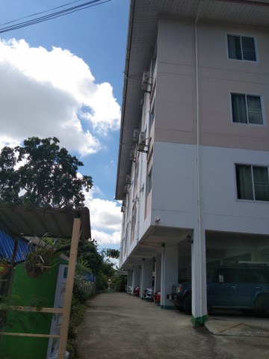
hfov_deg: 46.8
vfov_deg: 60.0
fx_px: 311
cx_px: 134
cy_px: 180
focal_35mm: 30
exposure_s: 1/900
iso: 50
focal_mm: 3.65
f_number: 2.2
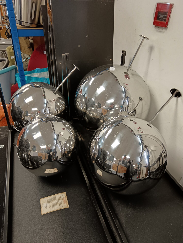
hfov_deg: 51.4
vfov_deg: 65.3
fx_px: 190
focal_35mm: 27
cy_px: 122
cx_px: 92
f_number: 1.9
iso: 873
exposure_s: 1/40
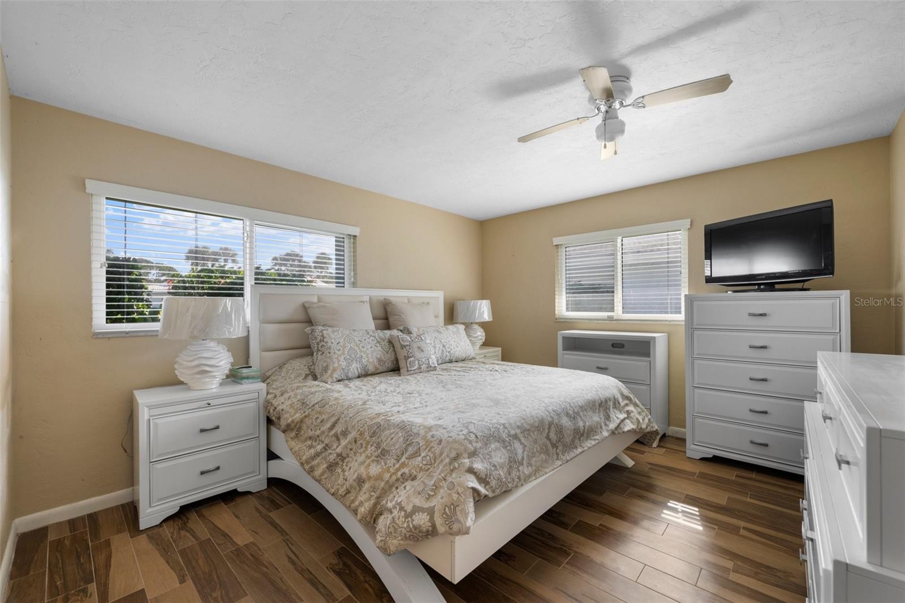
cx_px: 452
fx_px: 352
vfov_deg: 81.2
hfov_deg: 104.3
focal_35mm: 14
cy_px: 302
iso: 800
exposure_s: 1/8
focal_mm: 14
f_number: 8
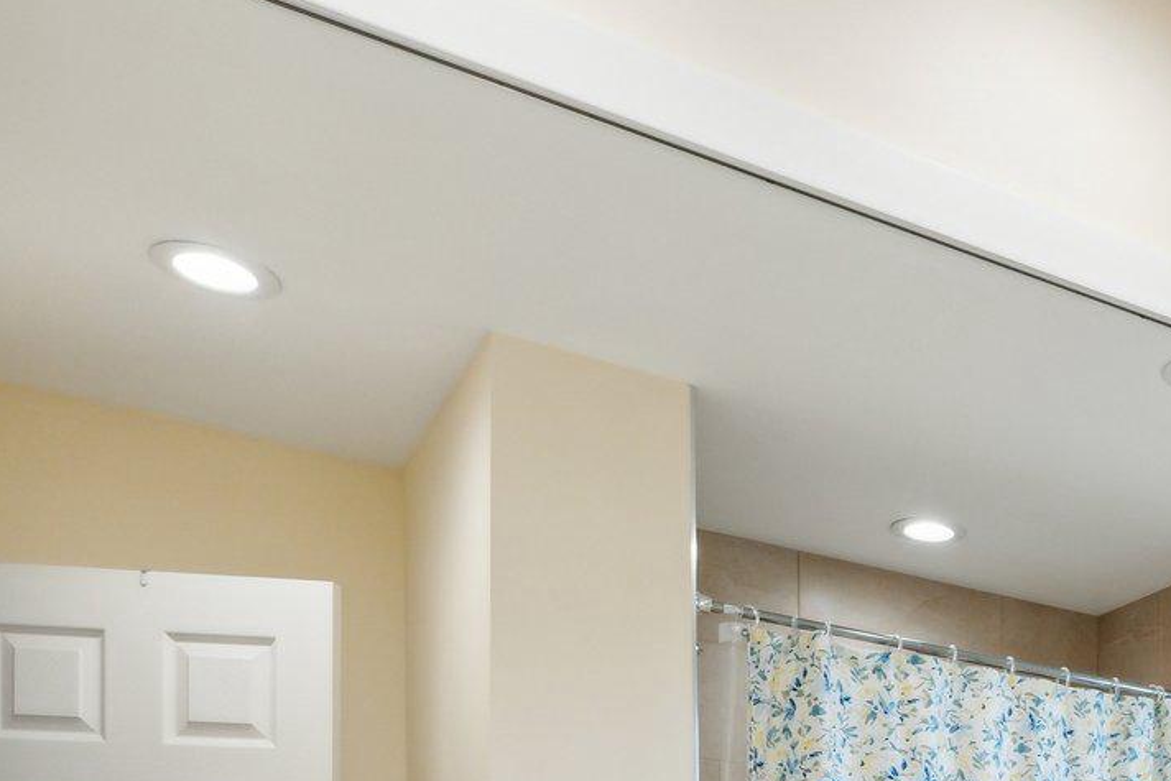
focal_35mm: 46
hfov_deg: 36.7
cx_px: 1258
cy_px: 1106
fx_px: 1496
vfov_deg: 24.2
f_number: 8
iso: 400
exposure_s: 1/25
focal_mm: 16
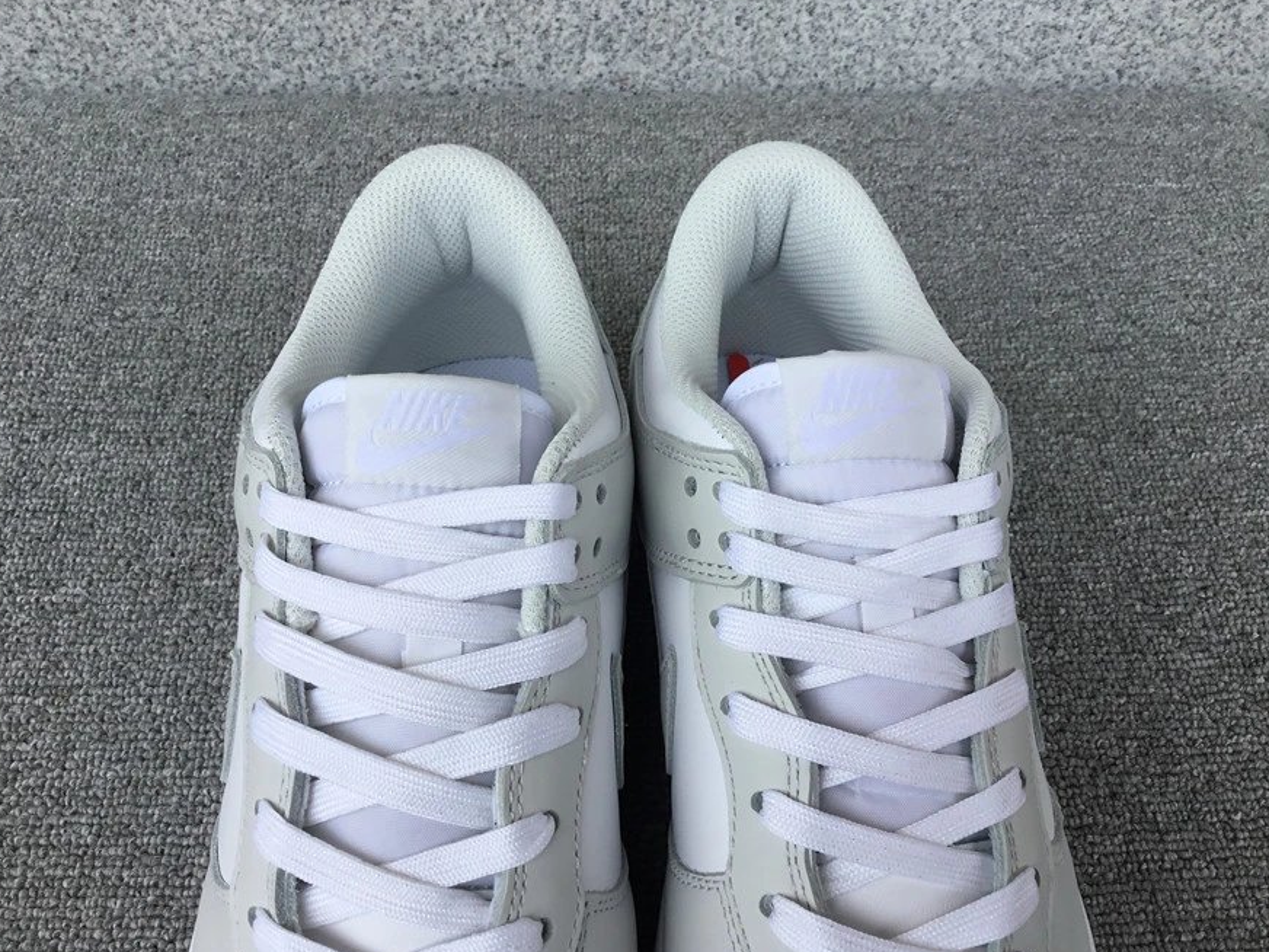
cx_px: 633
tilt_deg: -53.9
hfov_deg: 56.8
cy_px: 484
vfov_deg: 44.2
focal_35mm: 32
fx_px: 1173
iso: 25
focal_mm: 3.3
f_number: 2.4
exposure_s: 1/312
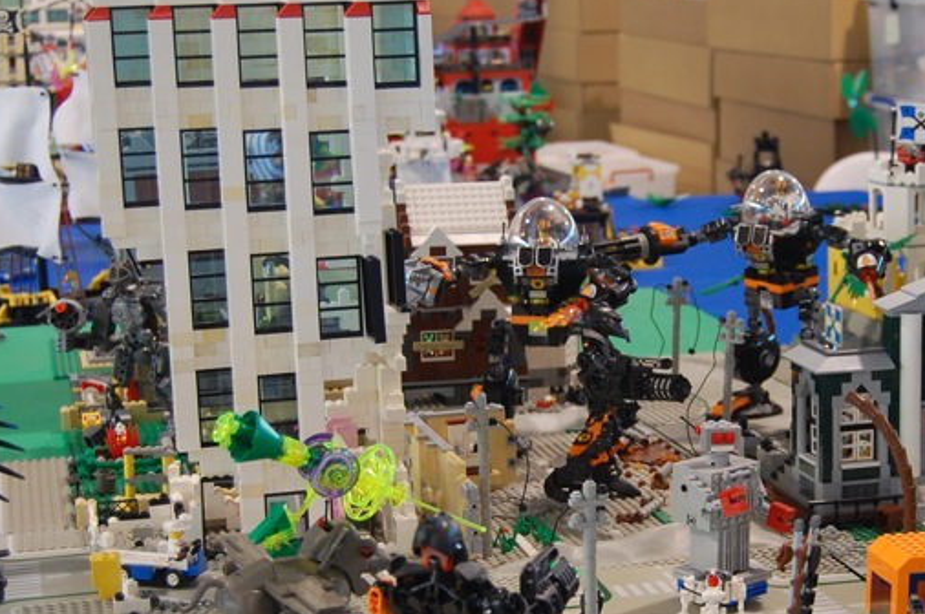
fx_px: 2027
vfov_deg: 17.2
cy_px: 379
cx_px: 609
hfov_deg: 25.6
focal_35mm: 79
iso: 400
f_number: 4.2
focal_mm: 26
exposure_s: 1/8
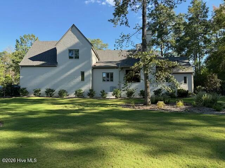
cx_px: 112
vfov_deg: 56.8
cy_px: 84
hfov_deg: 71.6
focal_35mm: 24
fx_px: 156
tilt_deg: +3.5
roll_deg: +0.2
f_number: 1.78
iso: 80
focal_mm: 6.76
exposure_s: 1/1046
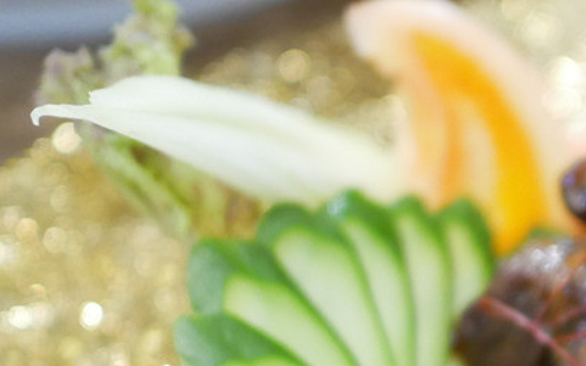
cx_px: 672
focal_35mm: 78
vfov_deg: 15.6
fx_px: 1246
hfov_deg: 24.4
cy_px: 515
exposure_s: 1/60
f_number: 1.7
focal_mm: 15
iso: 1250
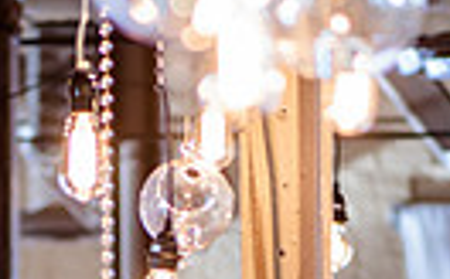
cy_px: 544
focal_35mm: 549
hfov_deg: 3.8
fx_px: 6721
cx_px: 61
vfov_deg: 2.4
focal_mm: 105
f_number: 2.8
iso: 1250
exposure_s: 1/60
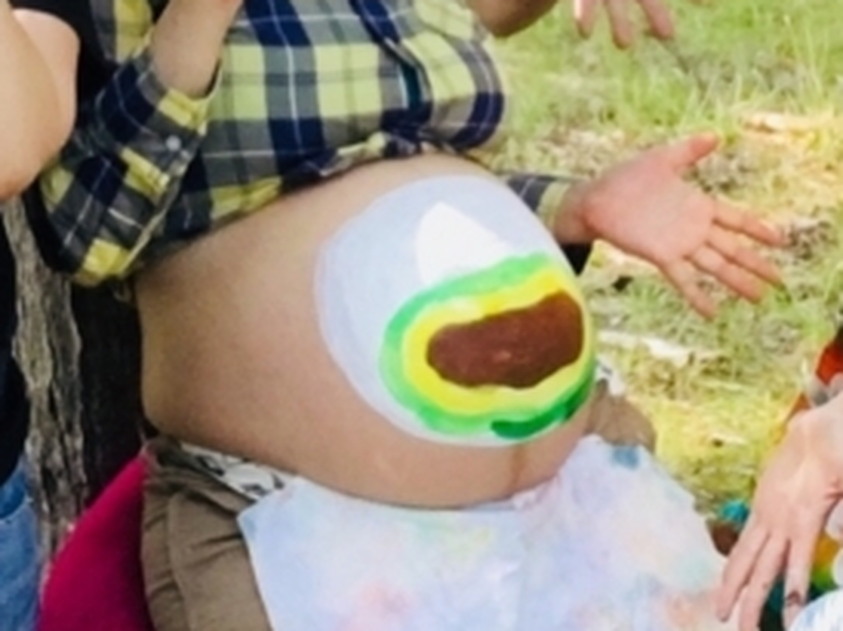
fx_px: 2822
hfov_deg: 17.0
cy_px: -280
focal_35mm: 116
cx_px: 372
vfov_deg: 12.2
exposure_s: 1/120
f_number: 2.2
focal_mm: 2.65
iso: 50
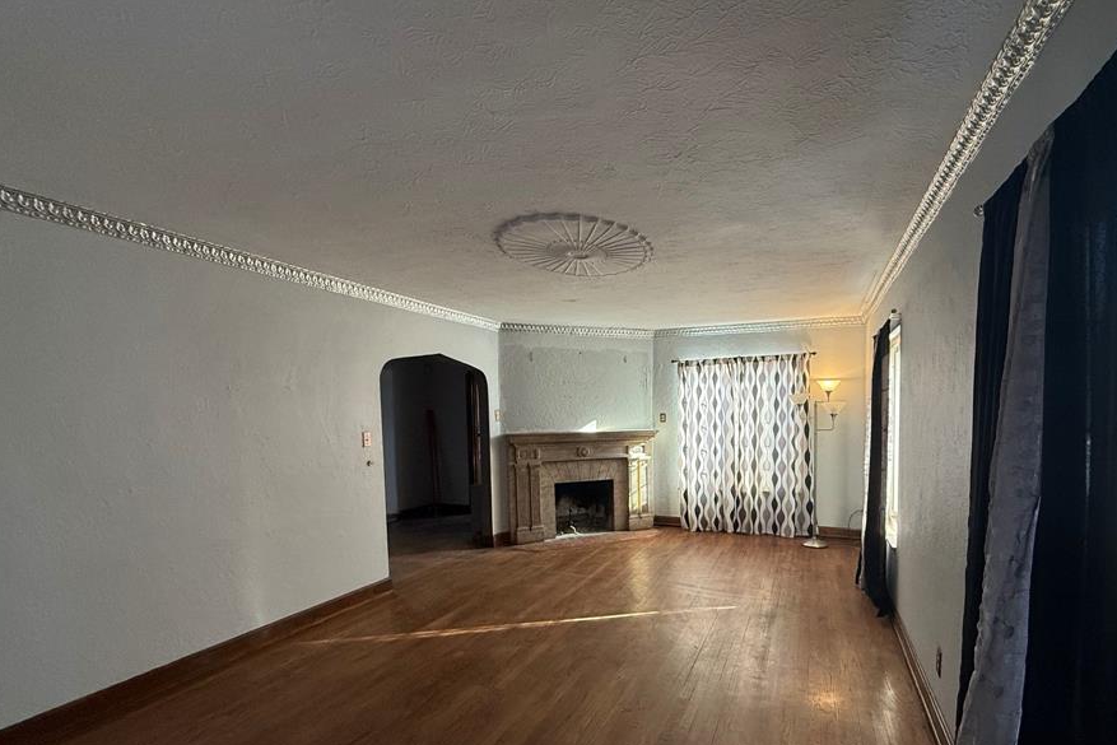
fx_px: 528
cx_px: 616
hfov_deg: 92.9
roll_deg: +0.7
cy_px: 446
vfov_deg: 69.8
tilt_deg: -3.3
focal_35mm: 17
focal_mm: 2.22
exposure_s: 1/120
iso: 320
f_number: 2.2
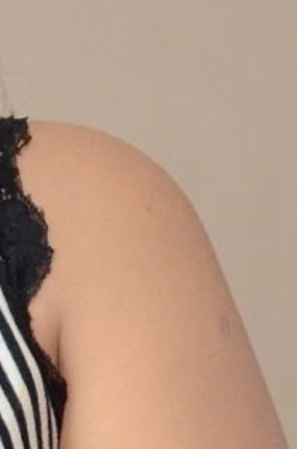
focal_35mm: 561
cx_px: -299
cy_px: 660
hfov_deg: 2.4
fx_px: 6976
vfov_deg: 3.7
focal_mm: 58
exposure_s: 1/125
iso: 2000
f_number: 6.3
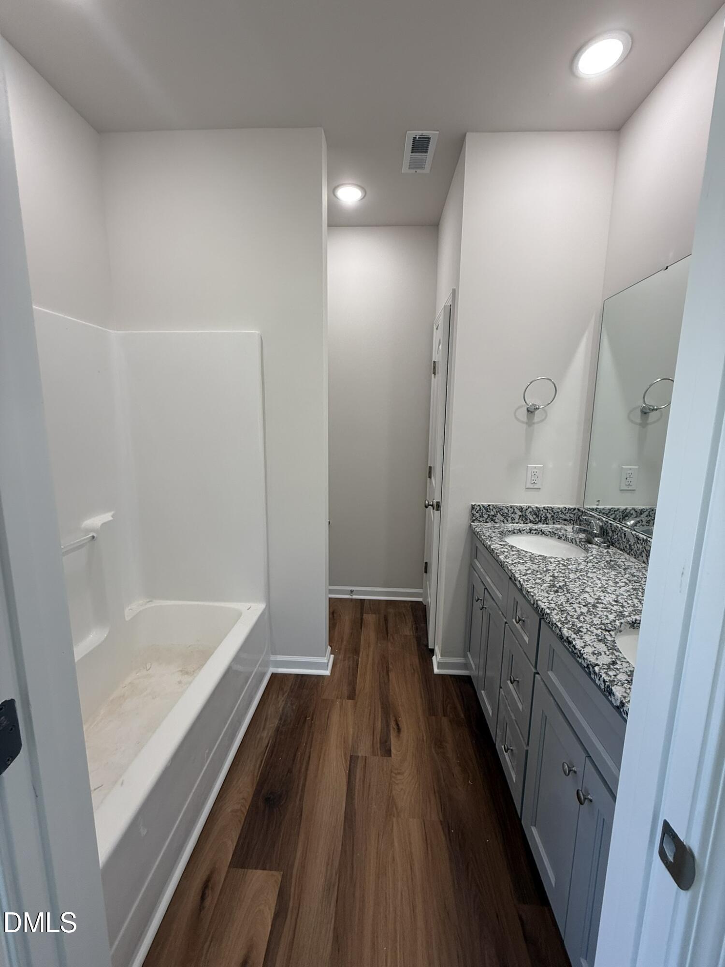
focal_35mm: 14
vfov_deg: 102.1
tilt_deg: -9.5
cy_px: 484
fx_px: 391
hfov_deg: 85.7
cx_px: 362
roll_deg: -1.2
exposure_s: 1/120
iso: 80
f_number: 2.2
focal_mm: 2.22
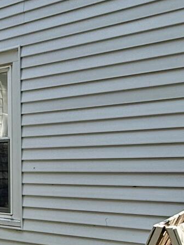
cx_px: -55
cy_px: 145
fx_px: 446
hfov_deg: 21.1
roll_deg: -1.6
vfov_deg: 30.7
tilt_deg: +4.2
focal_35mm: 63
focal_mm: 2.22
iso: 64
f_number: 2.2
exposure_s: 1/433
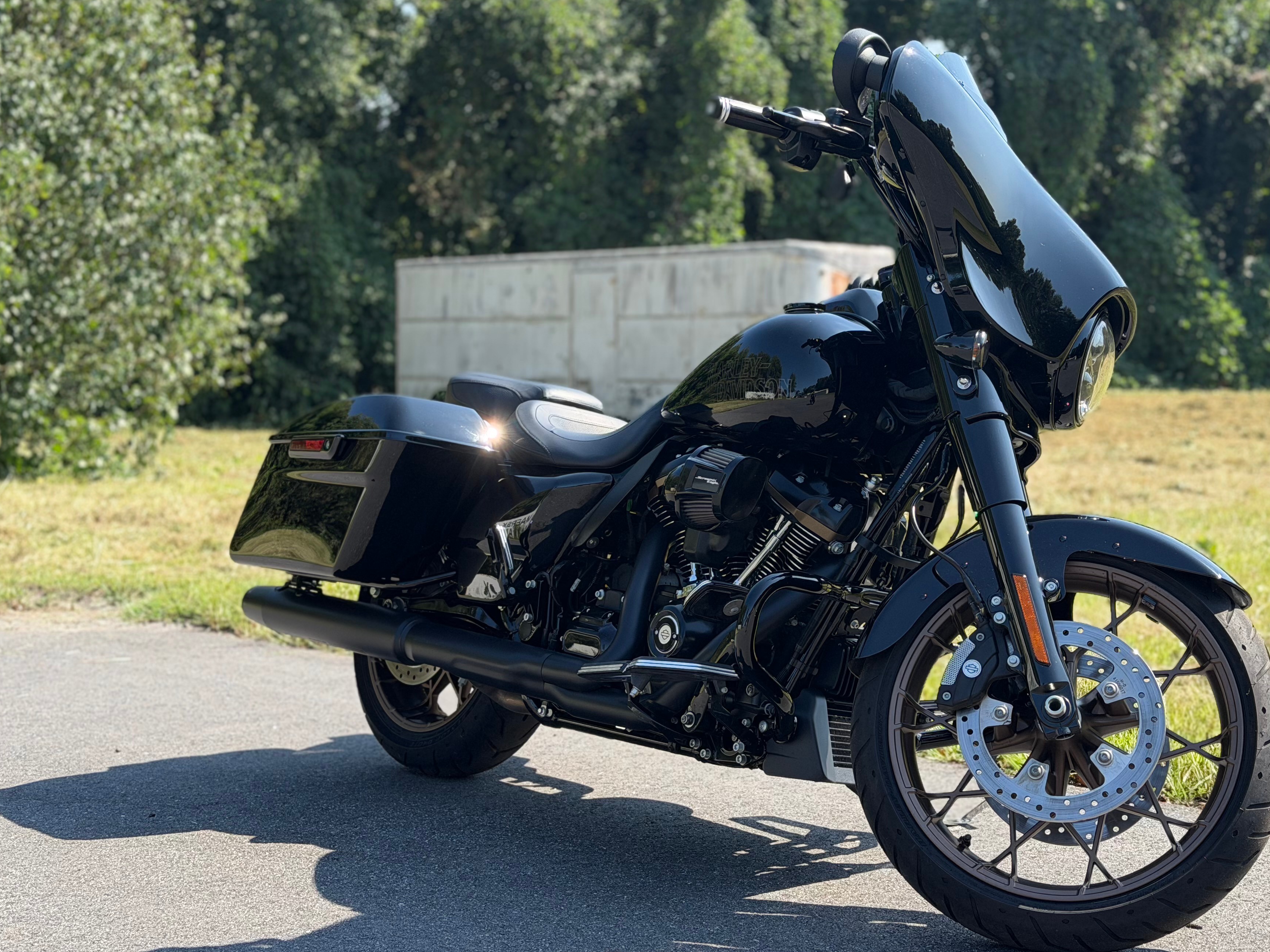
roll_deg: +0.3
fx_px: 2055
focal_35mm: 56
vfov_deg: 26.1
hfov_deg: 34.3
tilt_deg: -6.3
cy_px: 466
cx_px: 720
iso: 64
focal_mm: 6.76
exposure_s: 1/1100
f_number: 1.78
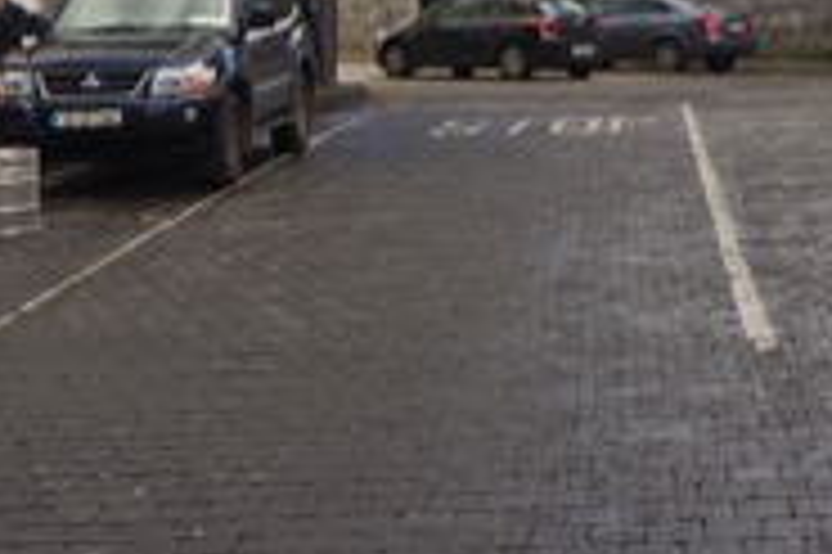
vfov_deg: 18.5
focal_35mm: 70
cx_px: 639
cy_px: -97
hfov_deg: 28.4
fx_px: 1616
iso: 200
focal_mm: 18
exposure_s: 1/250
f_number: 7.1
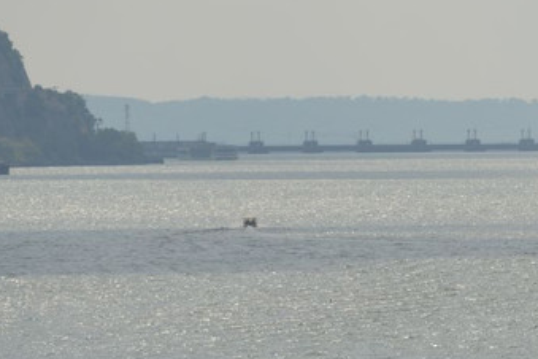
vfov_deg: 1.7
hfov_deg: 2.5
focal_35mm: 814
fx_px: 12164
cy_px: 195
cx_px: 818
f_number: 8
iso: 100
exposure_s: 1/250
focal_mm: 230
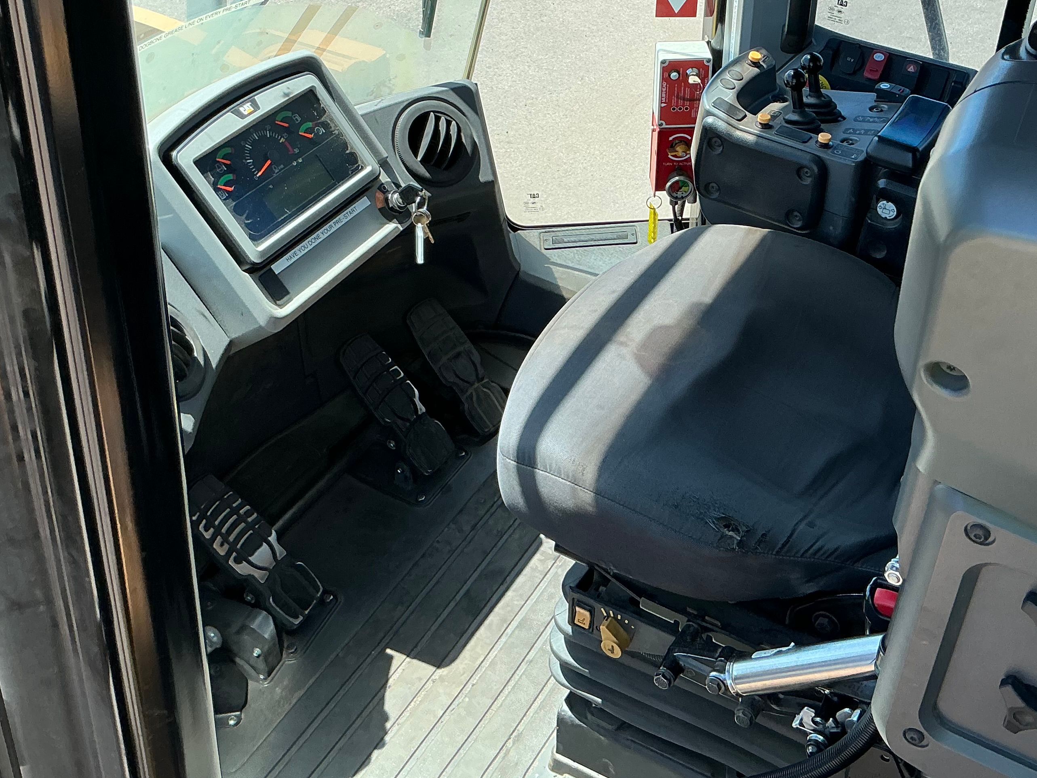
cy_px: 229
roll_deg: -3.4
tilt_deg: -32.4
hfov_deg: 42.7
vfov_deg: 32.5
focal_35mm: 44
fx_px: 1318
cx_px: 640
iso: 25
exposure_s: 1/534
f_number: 1.8
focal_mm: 3
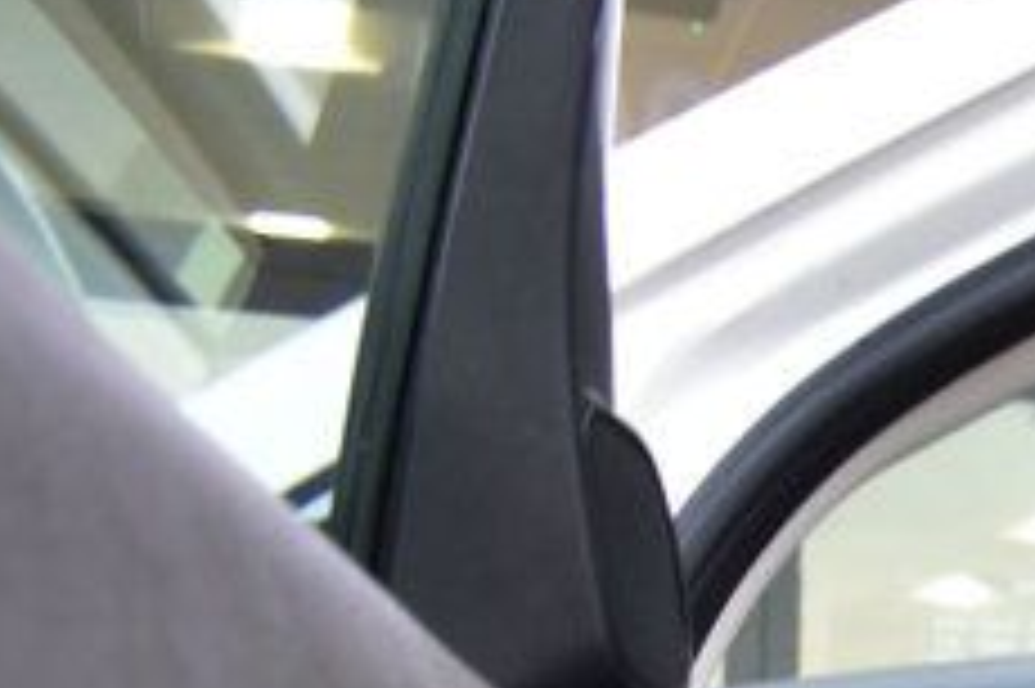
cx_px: 2290
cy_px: 1430
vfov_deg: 10.4
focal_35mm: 120
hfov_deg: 13.6
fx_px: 3447
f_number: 7.1
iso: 400
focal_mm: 18
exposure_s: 1/25
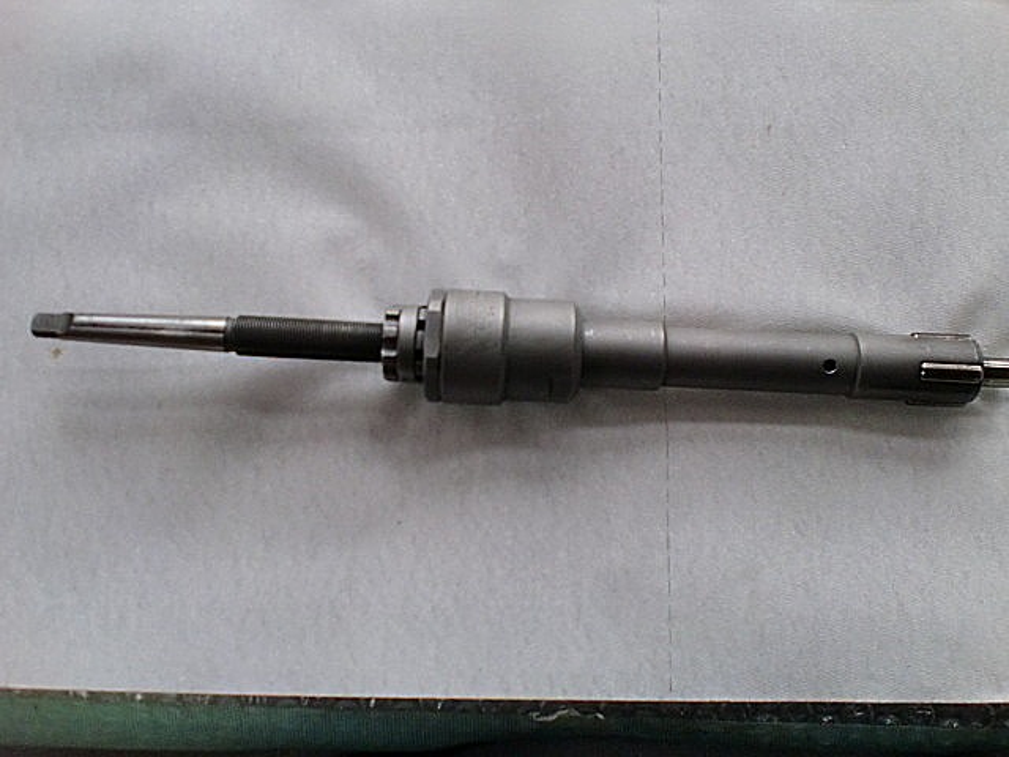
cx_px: 504
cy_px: 378
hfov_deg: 52.6
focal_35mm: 35
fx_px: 1020
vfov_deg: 40.7
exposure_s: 1/60
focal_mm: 6.3
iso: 160
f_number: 3.1
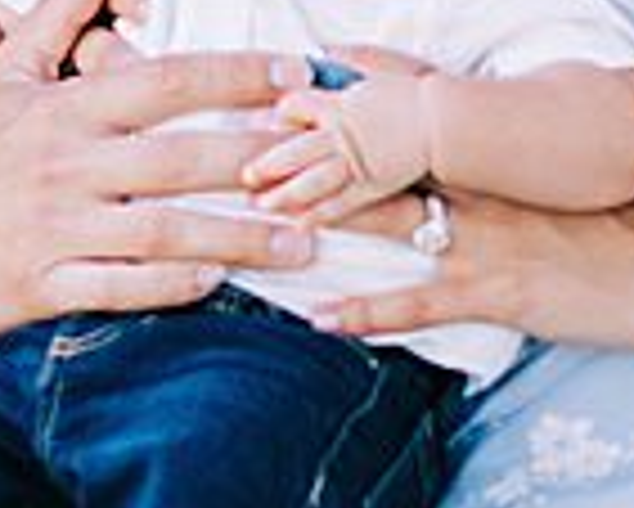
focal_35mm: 313
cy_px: -380
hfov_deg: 6.1
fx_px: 5877
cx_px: -135
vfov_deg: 4.9
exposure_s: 1/1250
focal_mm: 50
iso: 500
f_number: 1.4
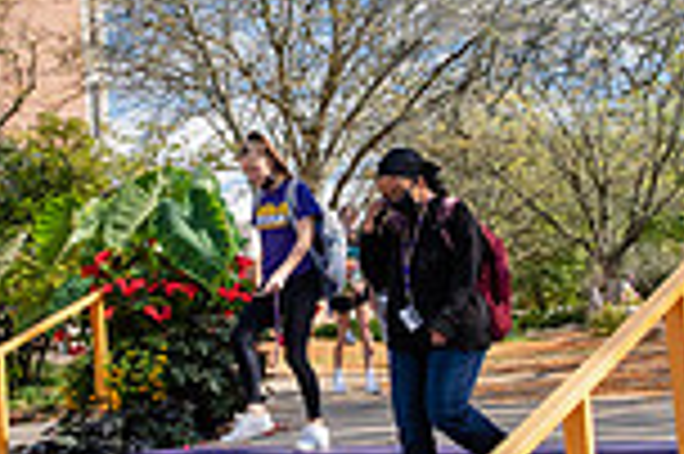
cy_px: 209
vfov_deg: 20.9
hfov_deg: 30.8
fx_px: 1234
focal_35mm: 65
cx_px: 252
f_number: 7.1
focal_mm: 17
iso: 640
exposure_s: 1/320
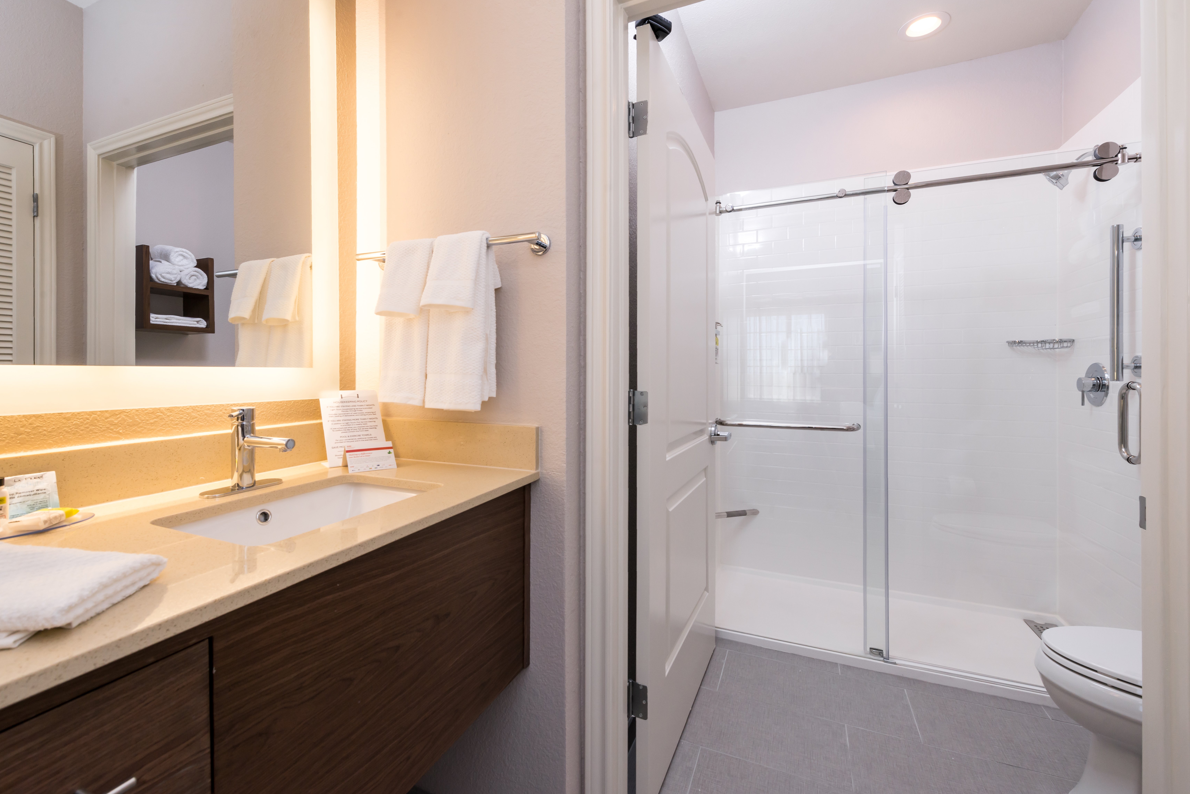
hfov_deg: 100.2
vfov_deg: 77.3
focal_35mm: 15
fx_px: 496
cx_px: 553
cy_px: 374
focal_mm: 14
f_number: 11
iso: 640
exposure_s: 1/60
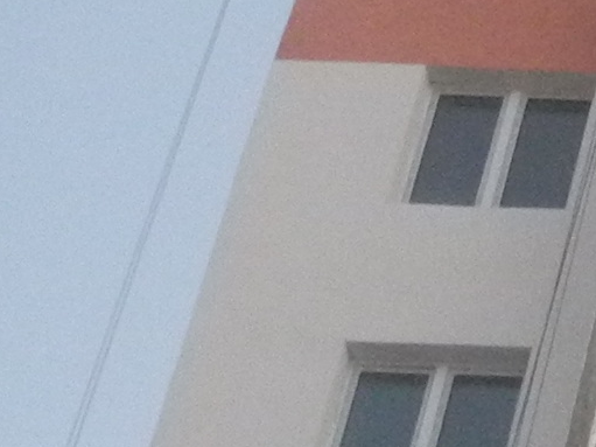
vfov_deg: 7.4
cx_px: 1934
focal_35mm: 200
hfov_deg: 8.1
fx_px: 3443
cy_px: 173
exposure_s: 1/30
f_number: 2.8
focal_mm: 6
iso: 560
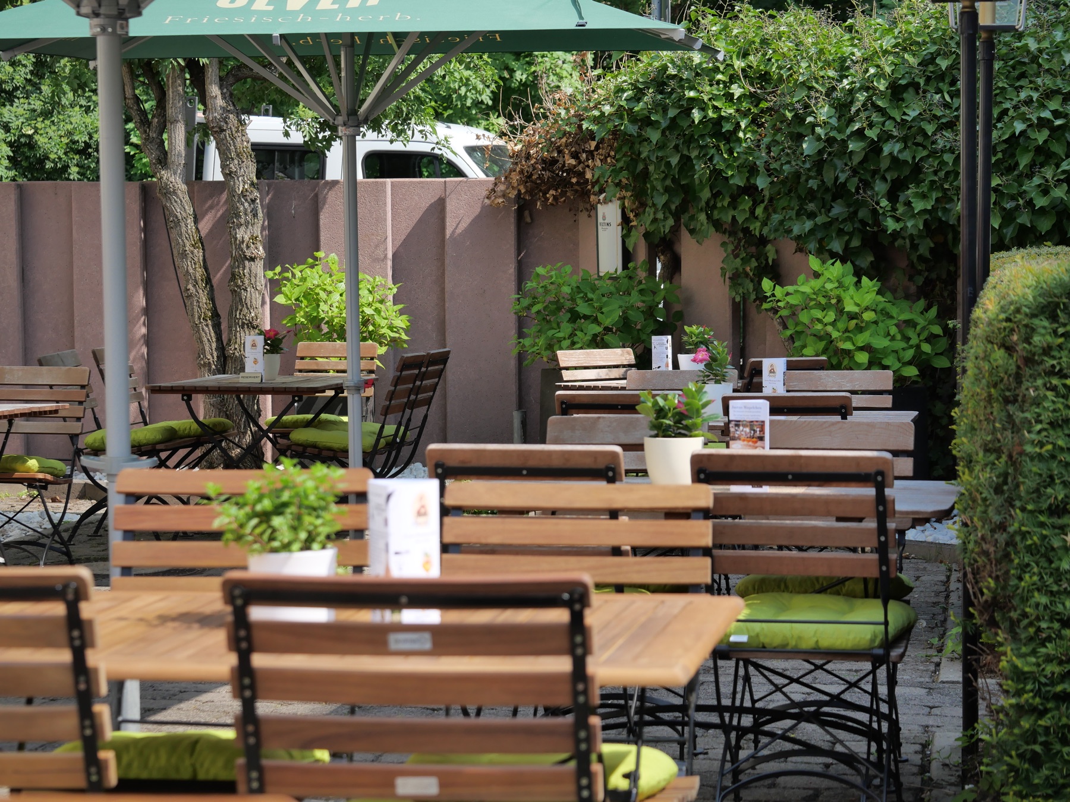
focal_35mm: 90
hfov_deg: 21.8
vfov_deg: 16.4
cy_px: 401
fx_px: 2782
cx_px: 535
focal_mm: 45
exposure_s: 1/1000
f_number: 4
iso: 200
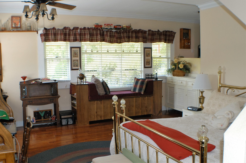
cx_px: 123
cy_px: 82
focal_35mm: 46
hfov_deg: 42.4
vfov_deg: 28.9
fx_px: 317
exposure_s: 1/100
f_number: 4.5
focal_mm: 31
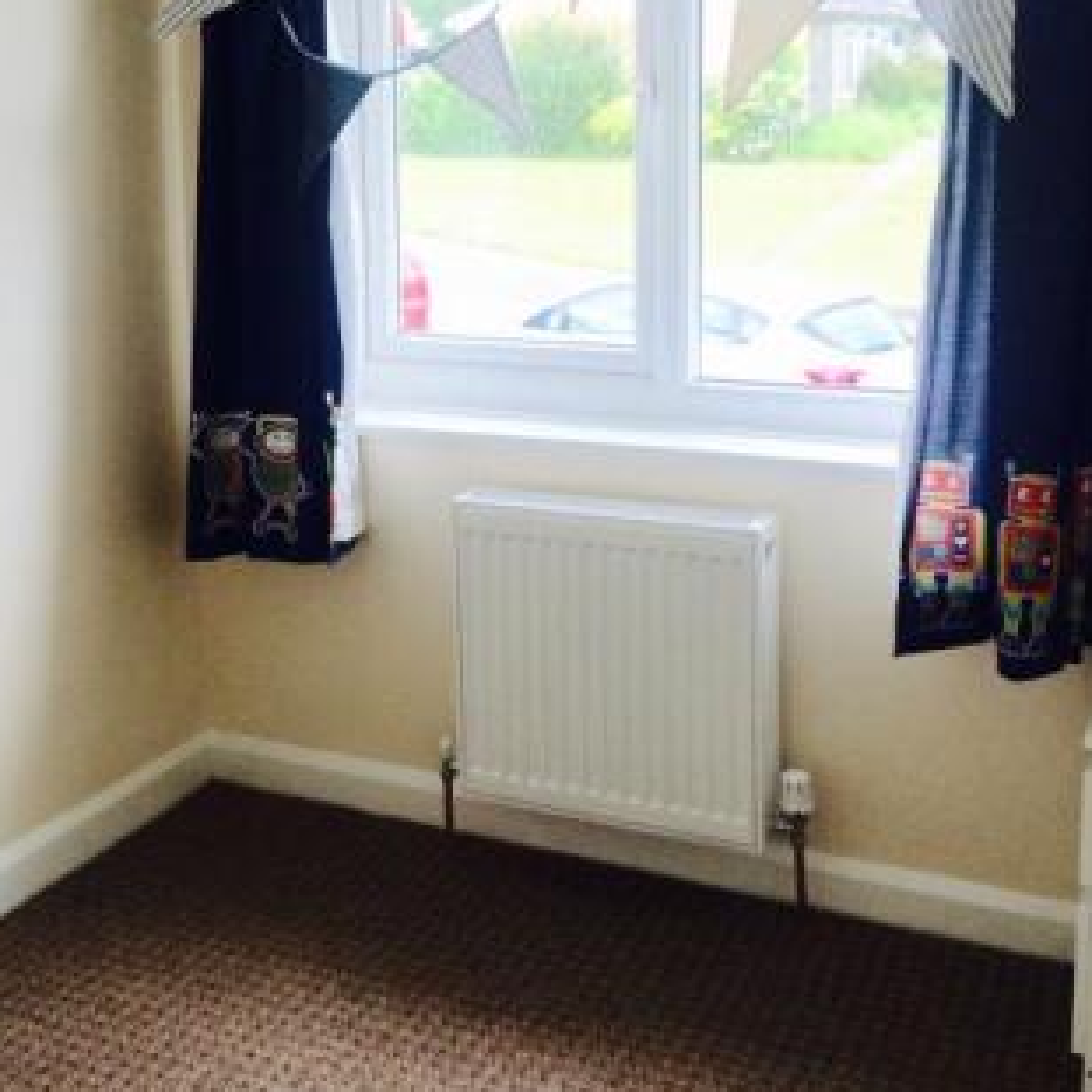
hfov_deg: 34.7
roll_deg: +1.8
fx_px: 1713
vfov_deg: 35.0
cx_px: 283
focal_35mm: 48
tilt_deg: -9.7
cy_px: 360
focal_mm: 4.15
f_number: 2.2
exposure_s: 1/120
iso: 50
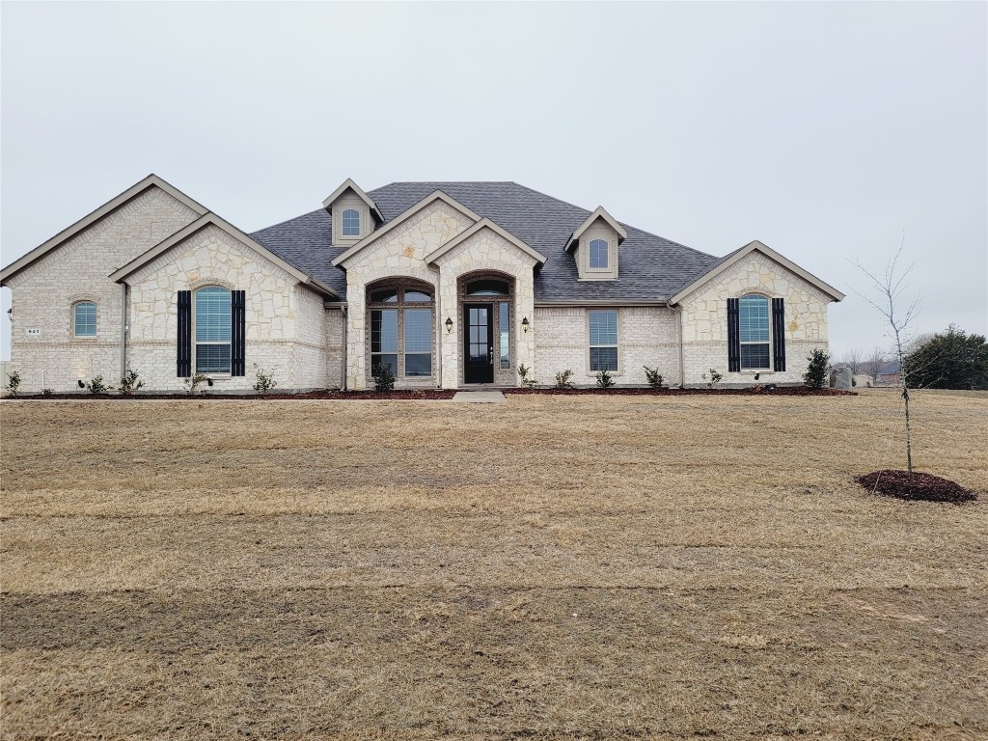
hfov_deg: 67.3
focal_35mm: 26
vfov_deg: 53.1
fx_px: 742
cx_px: 494
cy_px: 370
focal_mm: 5.4
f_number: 1.8
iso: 40
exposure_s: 1/1038
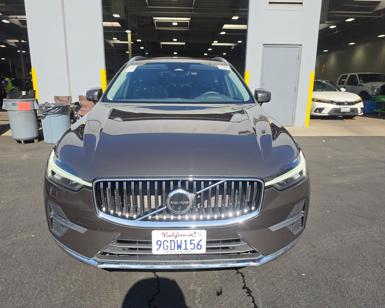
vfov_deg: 58.8
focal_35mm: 24
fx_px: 273
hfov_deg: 70.3
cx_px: 186
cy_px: 154
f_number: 1.4
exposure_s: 1/7058
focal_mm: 6.5
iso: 64
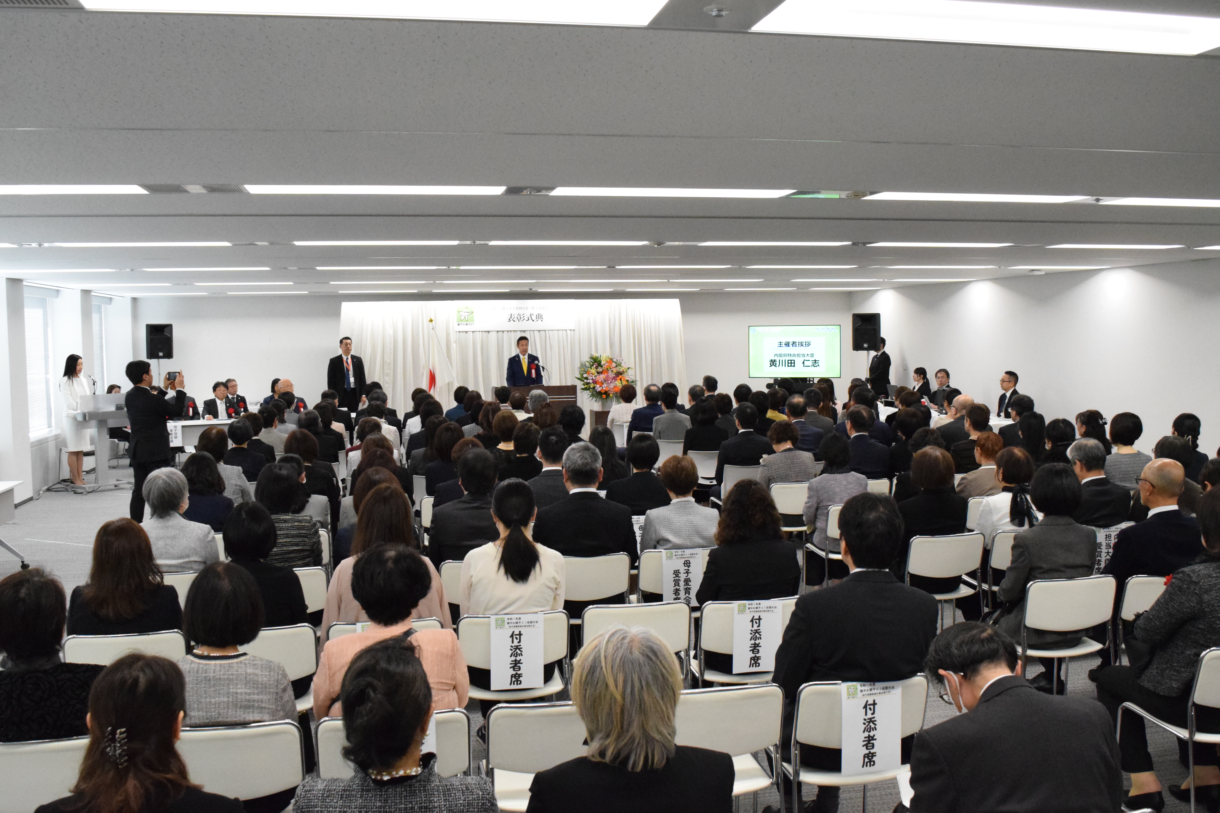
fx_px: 1118
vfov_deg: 40.0
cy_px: 406
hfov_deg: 57.2
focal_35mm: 33
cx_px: 610
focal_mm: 22
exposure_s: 1/250
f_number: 7.1
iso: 6400
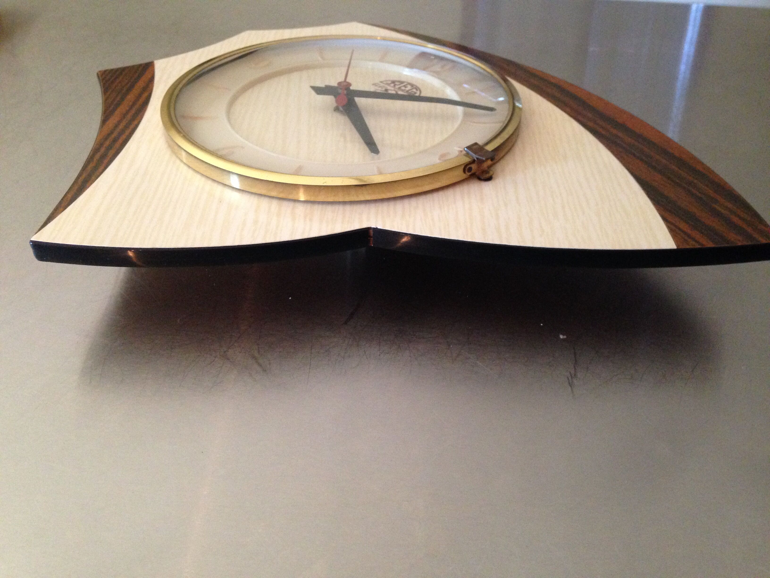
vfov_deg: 42.9
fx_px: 734
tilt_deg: -38.1
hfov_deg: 55.4
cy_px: 289
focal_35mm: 33
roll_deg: +2.2
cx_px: 385
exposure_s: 1/17
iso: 400
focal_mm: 4.12
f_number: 2.4
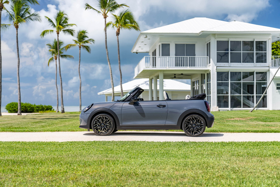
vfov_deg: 24.6
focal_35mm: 55
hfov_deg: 36.2
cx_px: 140
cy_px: 94
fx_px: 428
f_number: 2.8
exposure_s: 1/640
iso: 100
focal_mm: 55
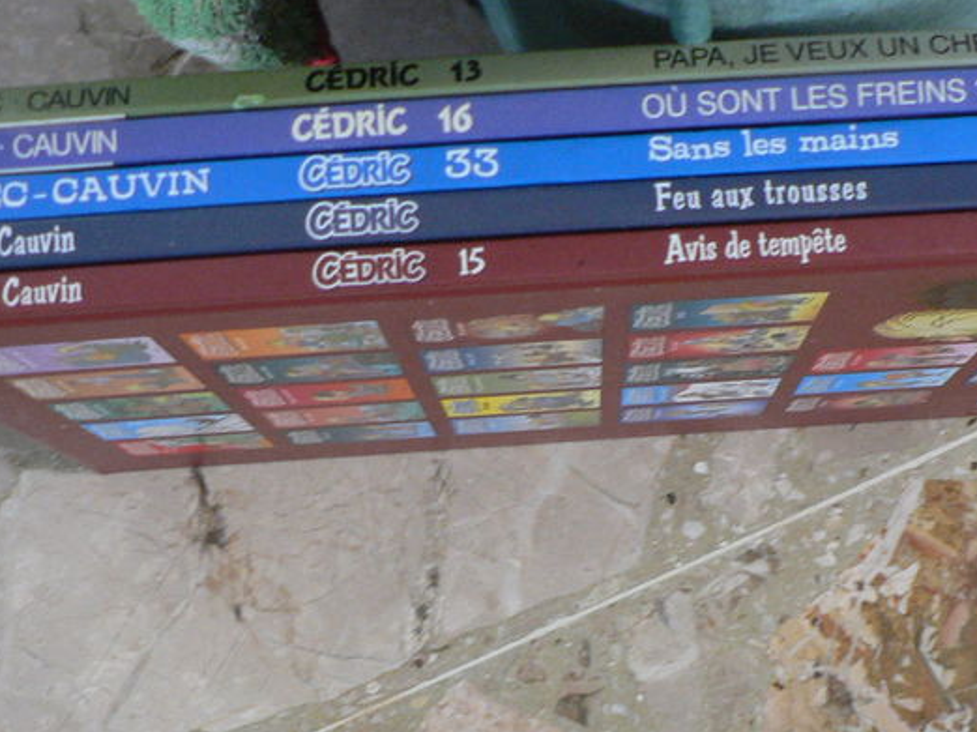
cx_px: 655
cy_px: 447
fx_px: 1947
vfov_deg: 21.3
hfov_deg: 28.0
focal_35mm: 69
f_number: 2.8
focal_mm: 6
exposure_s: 1/13
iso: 200
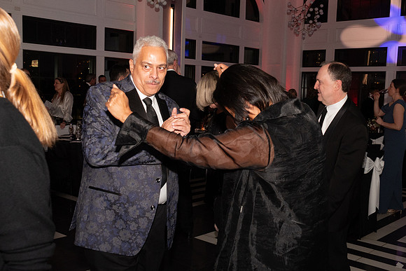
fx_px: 440
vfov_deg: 34.2
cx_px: 203
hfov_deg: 49.5
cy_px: 136
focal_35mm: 39
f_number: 7.1
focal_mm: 26
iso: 2000
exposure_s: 1/60
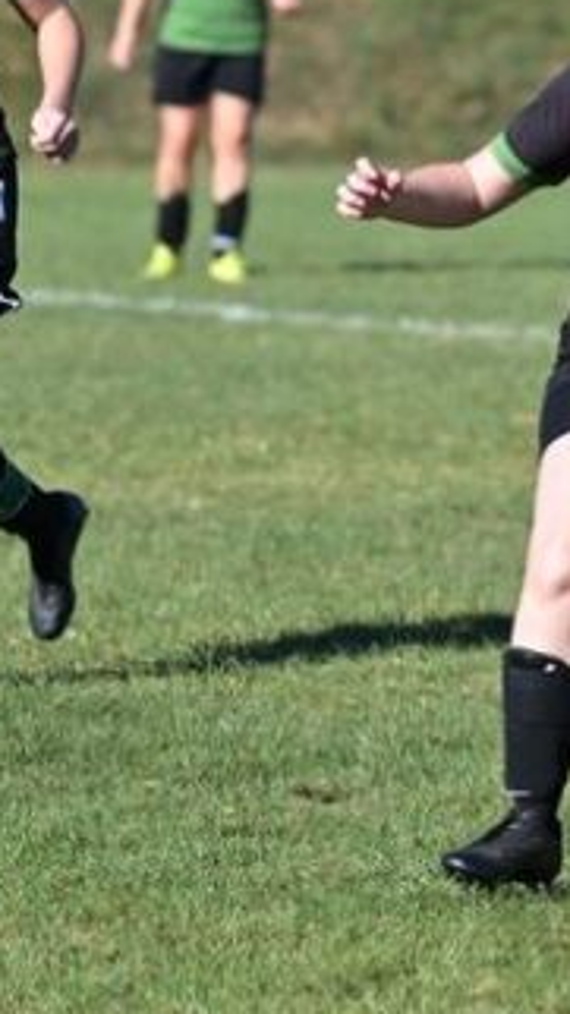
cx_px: 624
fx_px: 12770
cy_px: 460
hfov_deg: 2.6
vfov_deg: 4.5
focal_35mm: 475
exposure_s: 1/4000
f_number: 5
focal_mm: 190
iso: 640
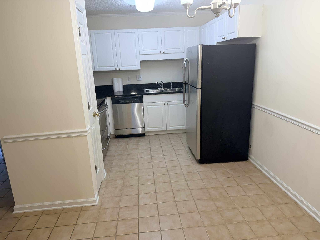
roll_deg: +4.2
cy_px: 120
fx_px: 222
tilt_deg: -12.2
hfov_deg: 71.6
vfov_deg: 56.8
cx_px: 160
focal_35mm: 24
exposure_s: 1/120
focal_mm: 6.76
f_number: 1.78
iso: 125
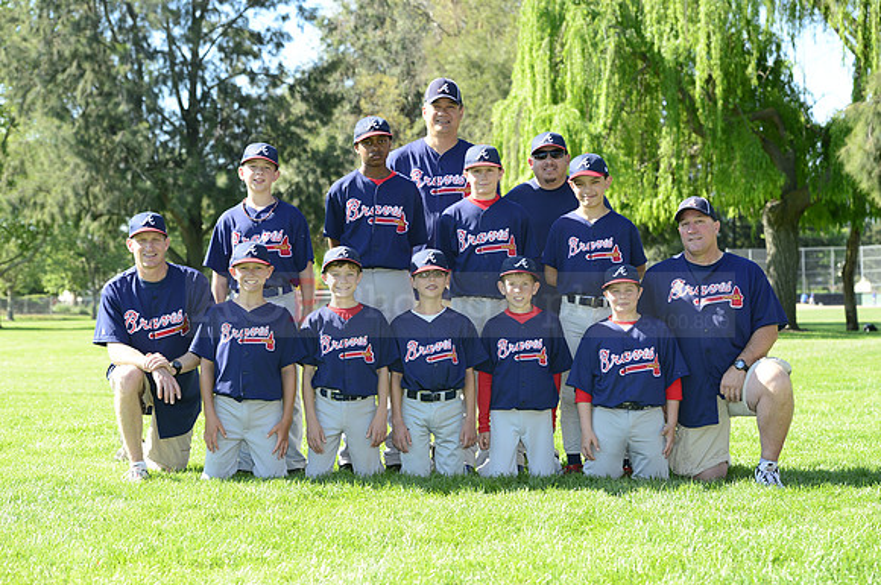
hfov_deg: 27.0
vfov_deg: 18.1
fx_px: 1833
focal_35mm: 75
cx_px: 440
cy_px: 292
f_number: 6.3
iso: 200
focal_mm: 75
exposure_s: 1/200
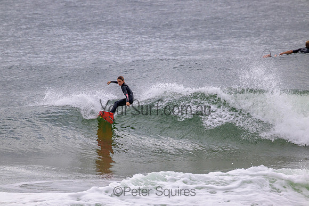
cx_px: 154
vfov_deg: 1.7
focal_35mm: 800
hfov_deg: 2.6
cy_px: 103
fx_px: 6868
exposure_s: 1/2000
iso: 1400
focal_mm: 800
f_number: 11
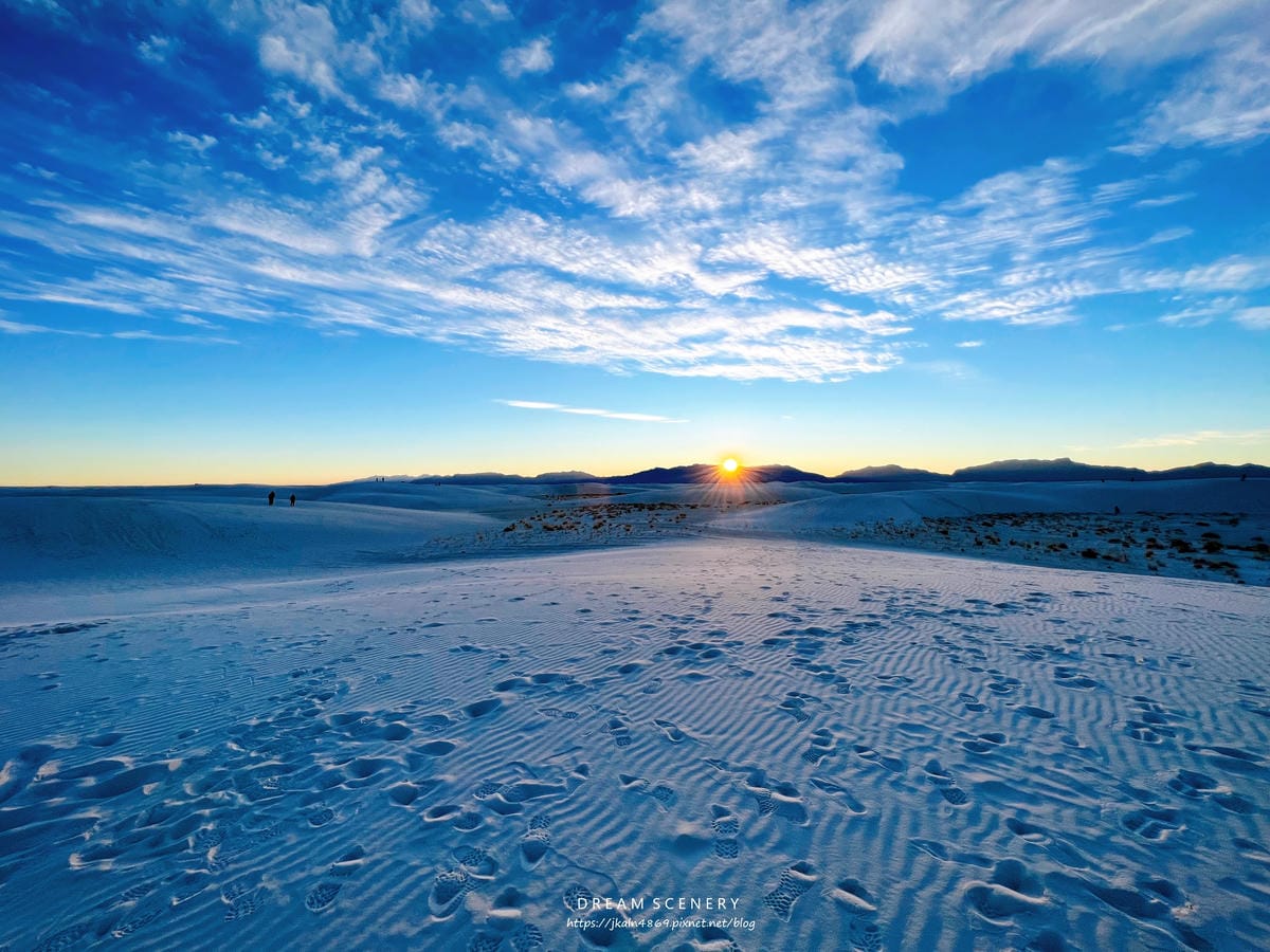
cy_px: 476
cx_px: 635
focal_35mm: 13
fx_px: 477
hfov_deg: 106.2
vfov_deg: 89.9
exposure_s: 1/1193
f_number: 1.8
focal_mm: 1.57
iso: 32
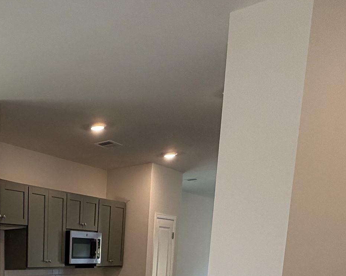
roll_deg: +2.0
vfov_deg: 27.8
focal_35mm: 45
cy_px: 357
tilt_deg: -11.2
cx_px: -35
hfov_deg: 35.2
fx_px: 461
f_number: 2.2
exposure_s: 1/120
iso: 125
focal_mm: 2.22
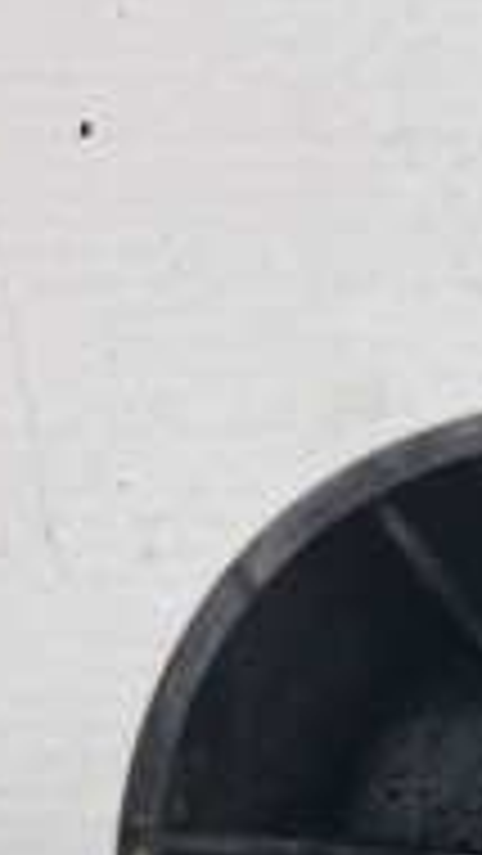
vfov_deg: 20.5
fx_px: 2247
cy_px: 952
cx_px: 802
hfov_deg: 11.5
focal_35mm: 99
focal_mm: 4
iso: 50
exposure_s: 1/60
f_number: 1.8
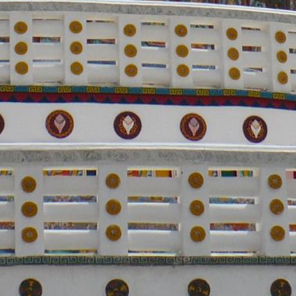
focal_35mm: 176
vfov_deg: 9.6
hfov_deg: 9.9
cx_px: 53
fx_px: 1703
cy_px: -154
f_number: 8
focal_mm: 6.1
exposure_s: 1/320
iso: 100
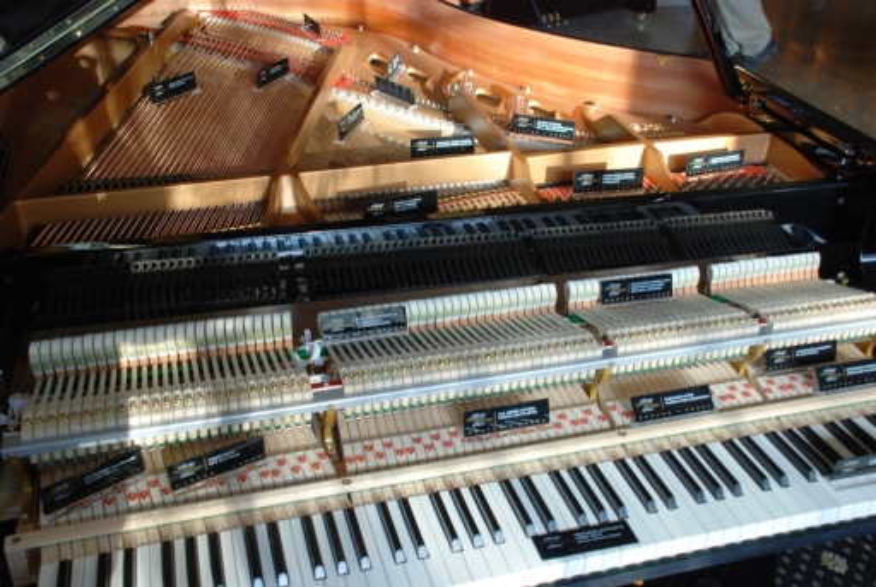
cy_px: 294
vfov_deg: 34.3
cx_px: 438
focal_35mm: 39
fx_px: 950
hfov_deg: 49.5
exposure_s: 1/30
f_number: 4
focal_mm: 26
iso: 220
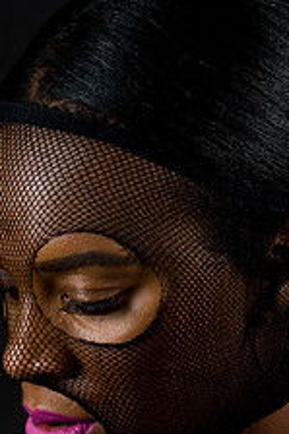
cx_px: 86
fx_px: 4848
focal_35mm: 402
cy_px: 306
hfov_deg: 3.4
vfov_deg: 5.1
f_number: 5.6
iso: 200
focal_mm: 200
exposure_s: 1/125
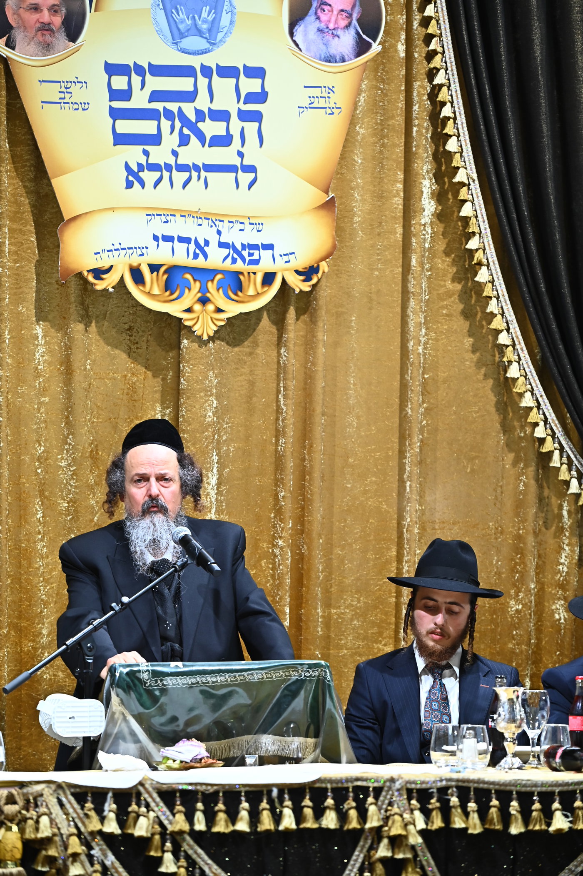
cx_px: 292
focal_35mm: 160
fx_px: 3889
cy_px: 438
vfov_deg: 12.8
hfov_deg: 8.6
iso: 1250
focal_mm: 160
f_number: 4.5
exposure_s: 1/160
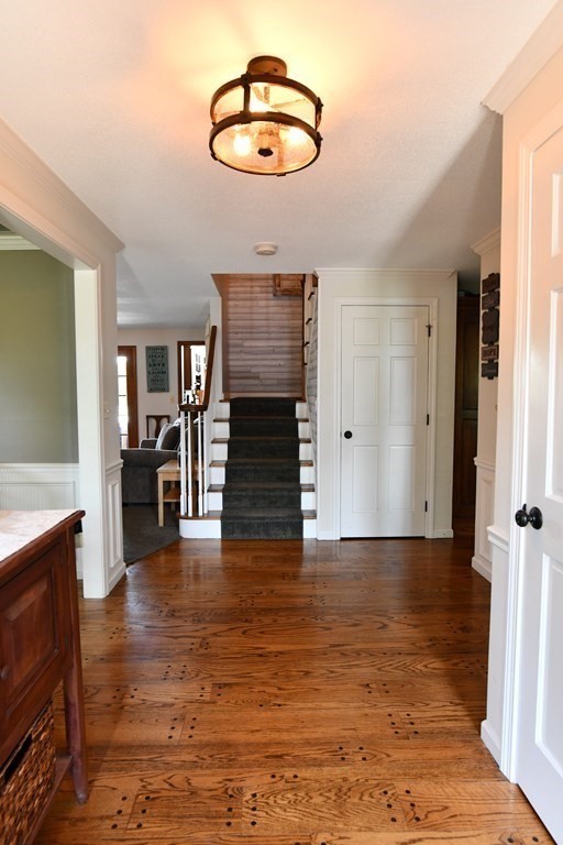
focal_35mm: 20
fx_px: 469
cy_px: 422
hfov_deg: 61.9
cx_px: 282
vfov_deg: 84.0
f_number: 5.6
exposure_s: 1/50
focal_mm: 20
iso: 1600
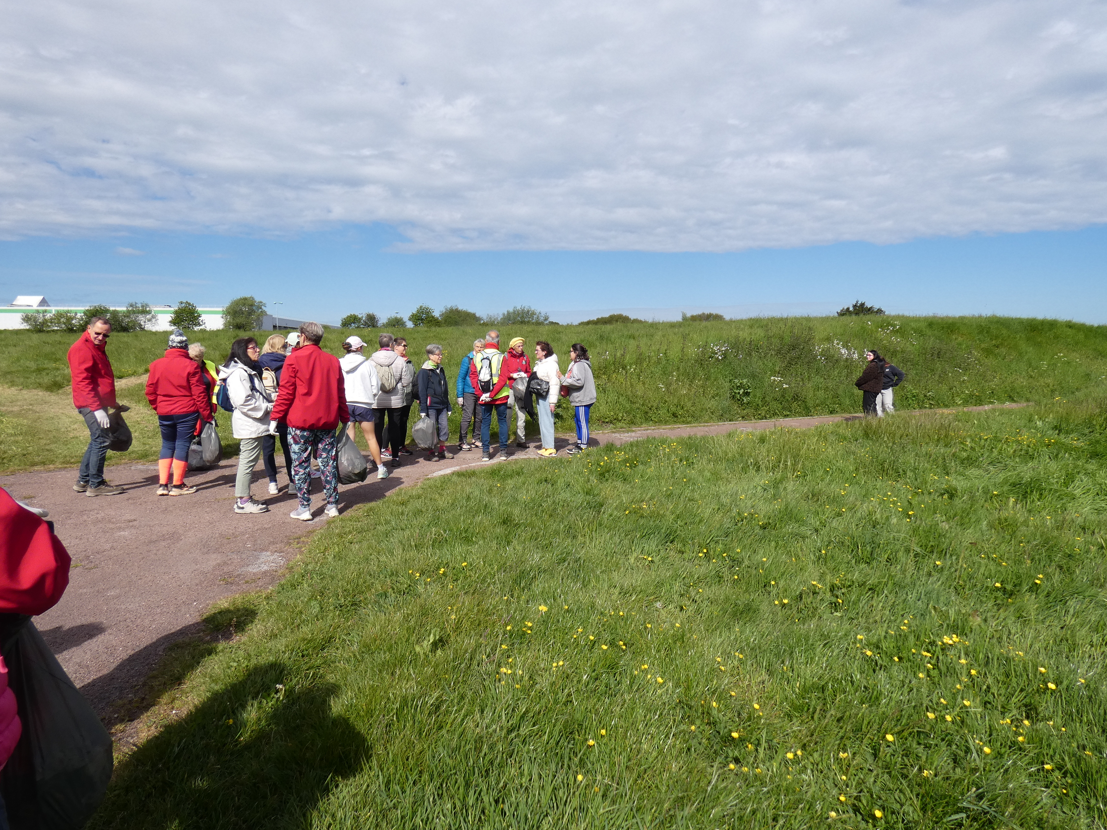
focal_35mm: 20
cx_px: 554
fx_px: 640
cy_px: 415
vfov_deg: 66.0
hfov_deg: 81.7
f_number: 3.5
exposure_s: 1/1000
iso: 80
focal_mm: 3.6
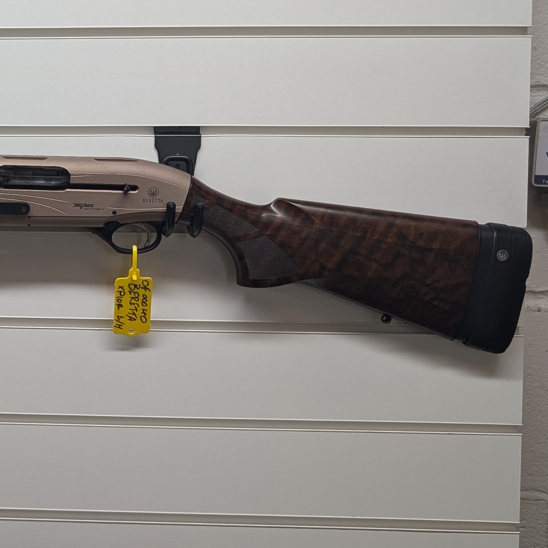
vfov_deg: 29.4
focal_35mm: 58
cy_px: 201
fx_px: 1039
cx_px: -49
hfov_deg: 27.2
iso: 26
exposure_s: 1/66.6
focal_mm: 6.9
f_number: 1.68
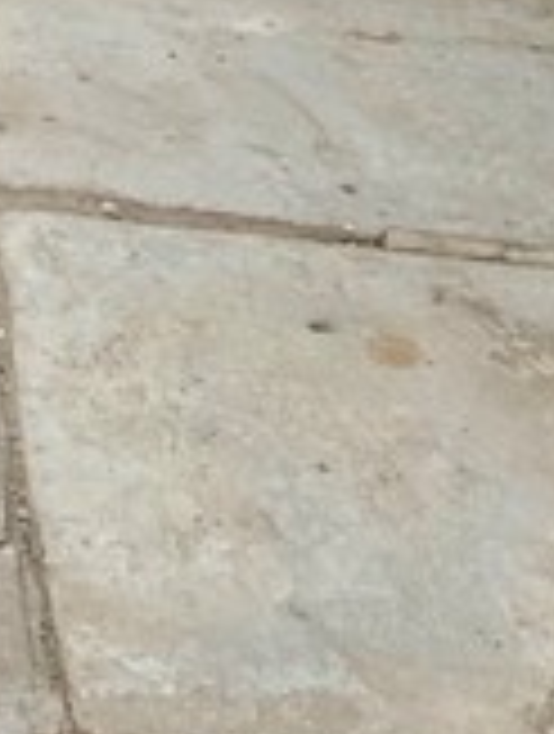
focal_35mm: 163
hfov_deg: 8.0
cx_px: -1009
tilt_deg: -10.6
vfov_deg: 10.3
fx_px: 3465
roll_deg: +1.1
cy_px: -1076
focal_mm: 4.25
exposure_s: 1/2066
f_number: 1.8
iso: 32
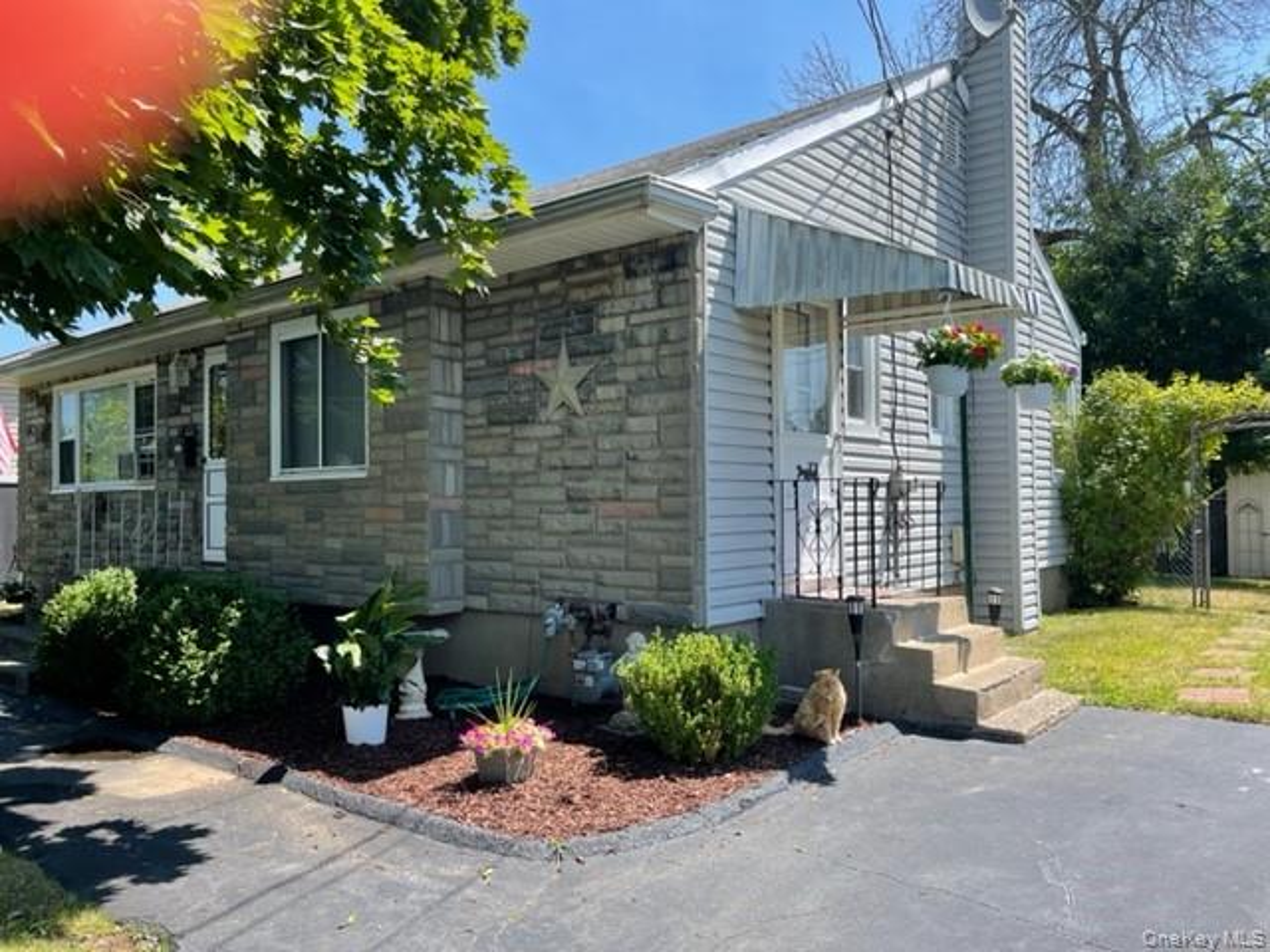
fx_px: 954
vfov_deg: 53.1
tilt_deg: +1.2
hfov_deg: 67.3
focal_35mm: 26
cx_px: 635
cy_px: 476
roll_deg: +0.9
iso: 32
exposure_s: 1/1266
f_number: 1.6
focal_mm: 5.1
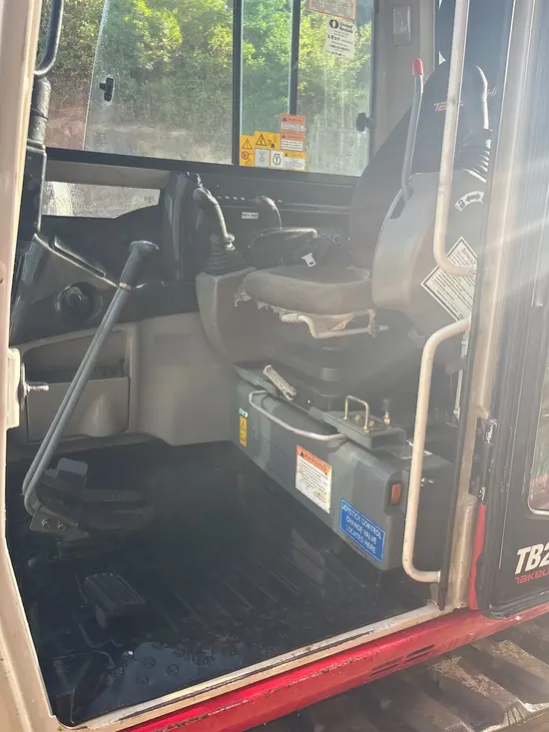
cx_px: 274
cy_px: 366
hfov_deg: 53.1
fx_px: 550
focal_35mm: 26
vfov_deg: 67.3
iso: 50
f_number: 1.6
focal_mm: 5.96
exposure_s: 1/343
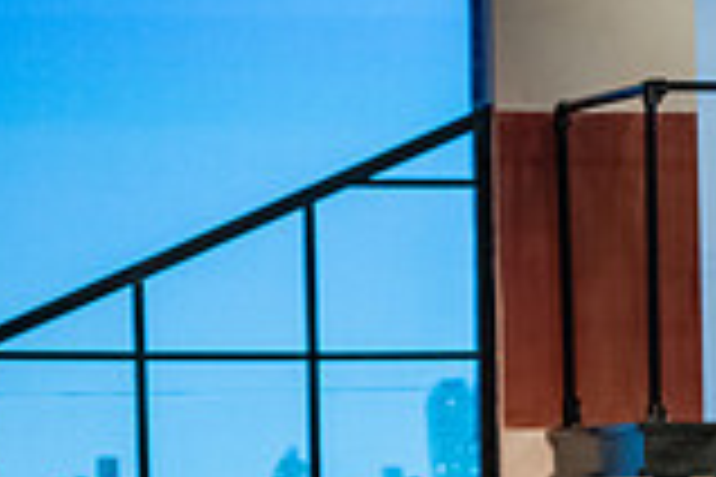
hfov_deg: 5.7
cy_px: 718
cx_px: 1058
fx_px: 7120
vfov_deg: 3.8
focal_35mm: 358
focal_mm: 98
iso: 2500
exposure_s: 1/200
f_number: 3.5
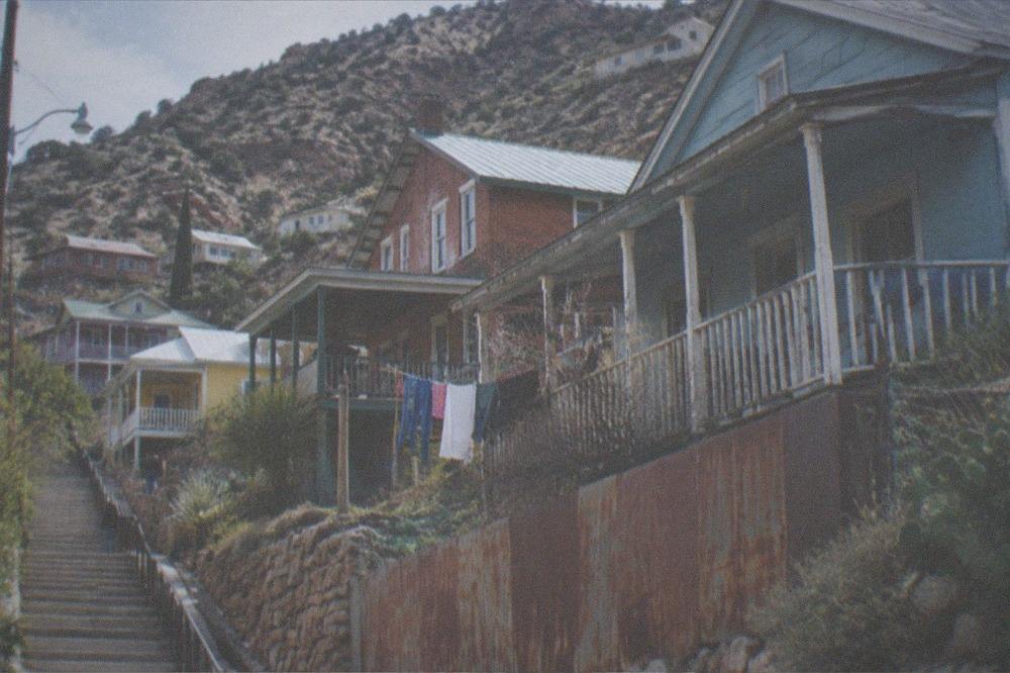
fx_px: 1346
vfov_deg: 28.1
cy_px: 336
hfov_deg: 41.1
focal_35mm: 48
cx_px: 505
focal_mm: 48
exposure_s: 1/1000
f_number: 5.6
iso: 500
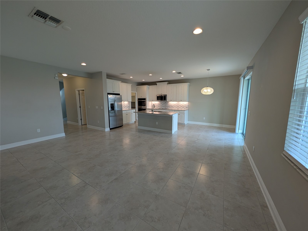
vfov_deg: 94.5
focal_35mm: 12
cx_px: 154
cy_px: 116
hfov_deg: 110.5
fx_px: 107
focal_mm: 2.02
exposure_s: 1/120
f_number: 1.7
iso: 62
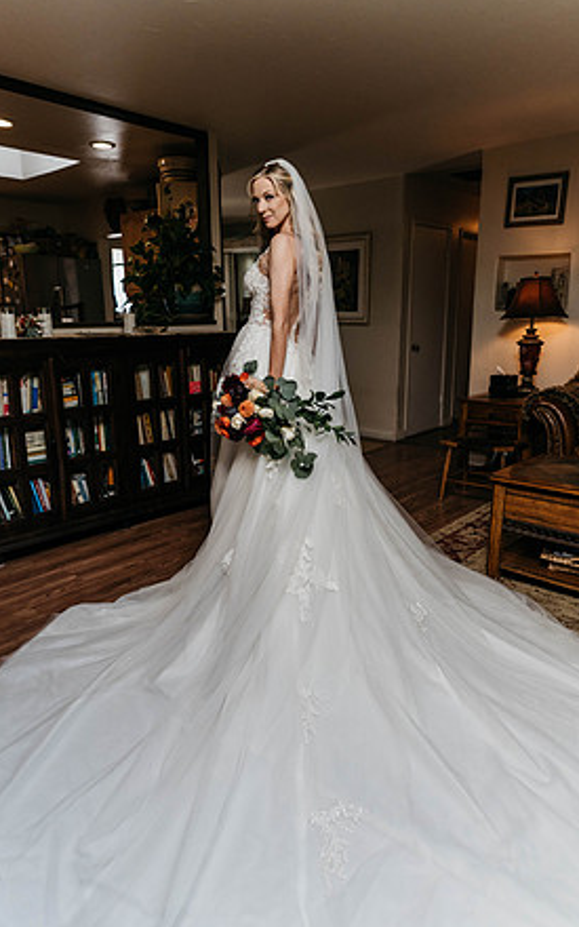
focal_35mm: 25
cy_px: 461
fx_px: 631
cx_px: 278
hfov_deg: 49.3
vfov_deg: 72.5
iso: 1000
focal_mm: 24
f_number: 2.8
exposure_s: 1/1000
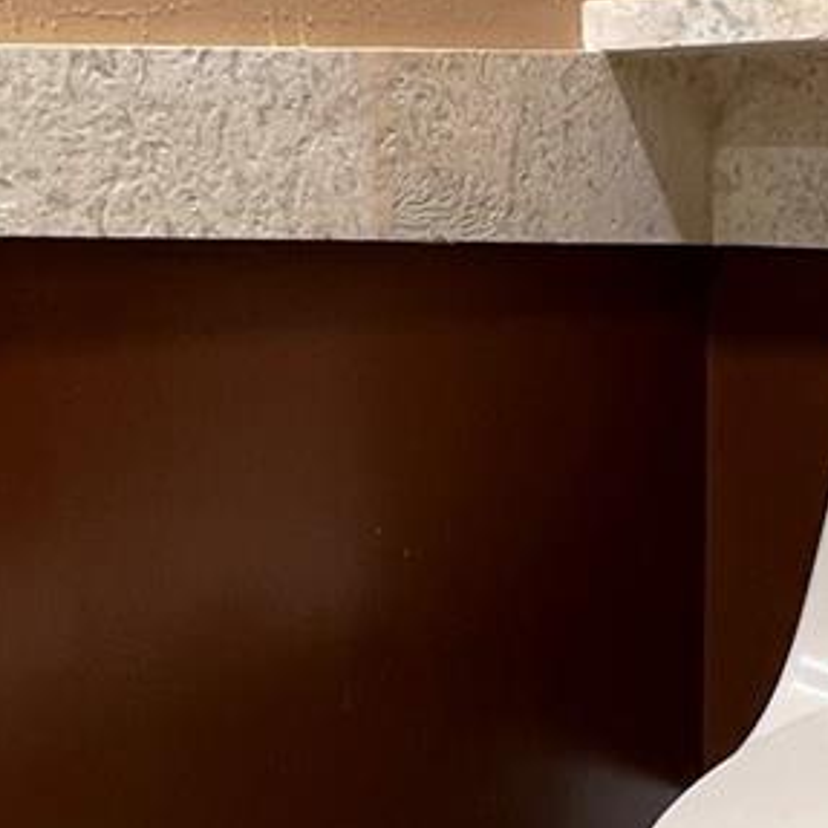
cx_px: 456
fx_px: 1299
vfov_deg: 35.4
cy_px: 404
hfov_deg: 35.3
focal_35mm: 48
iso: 400
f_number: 1.8
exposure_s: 1/60
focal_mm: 1.57
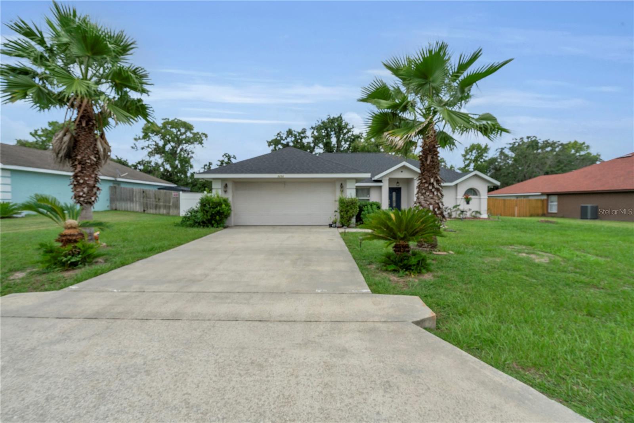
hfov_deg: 96.7
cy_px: 212
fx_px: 282
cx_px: 317
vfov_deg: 73.7
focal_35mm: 16
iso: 200
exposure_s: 1/500
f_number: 8
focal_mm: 16
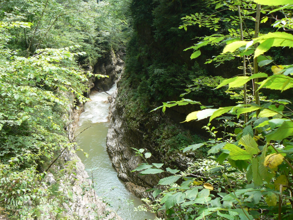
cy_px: 110
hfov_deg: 51.4
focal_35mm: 36
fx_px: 305
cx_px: 146
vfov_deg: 39.7
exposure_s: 1/125
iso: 80
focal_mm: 6
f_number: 4
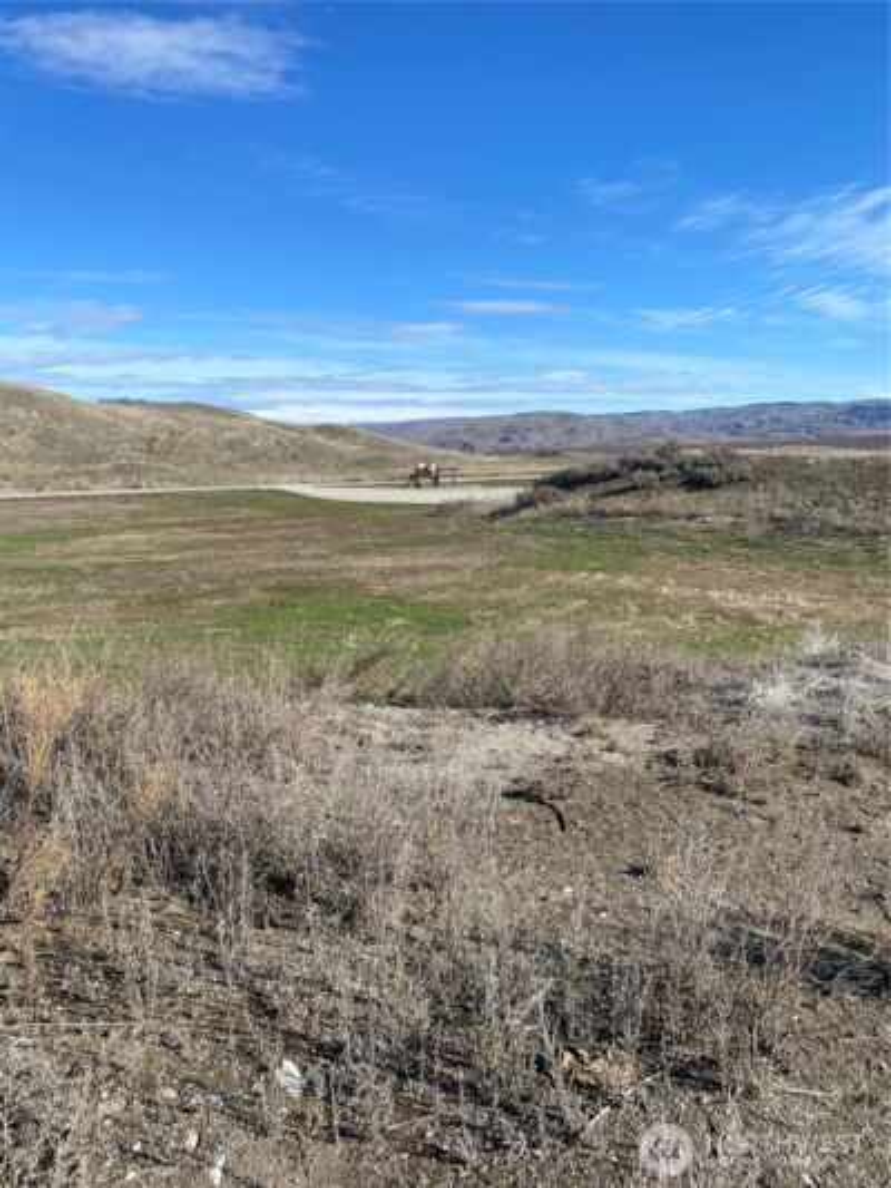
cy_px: 594
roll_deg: +0.9
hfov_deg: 53.1
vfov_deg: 67.3
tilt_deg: -8.7
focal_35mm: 26
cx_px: 446
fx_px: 892
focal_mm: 4.25
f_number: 1.8
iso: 32
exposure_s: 1/2817
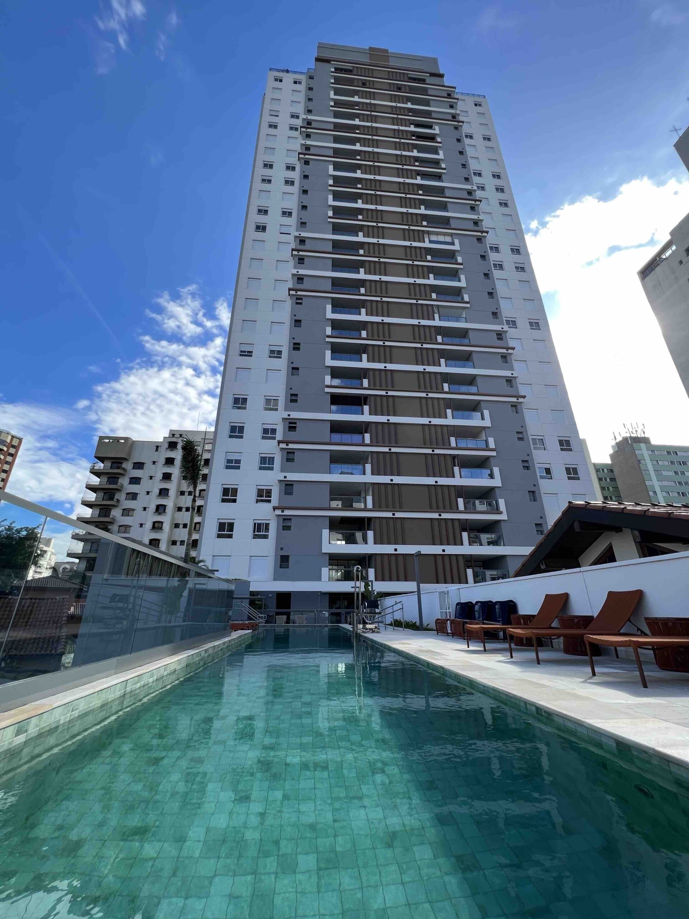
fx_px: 345
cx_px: 344
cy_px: 460
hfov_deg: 89.9
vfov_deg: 106.2
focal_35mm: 13
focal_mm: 1.57
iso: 32
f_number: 1.8
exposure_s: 1/481
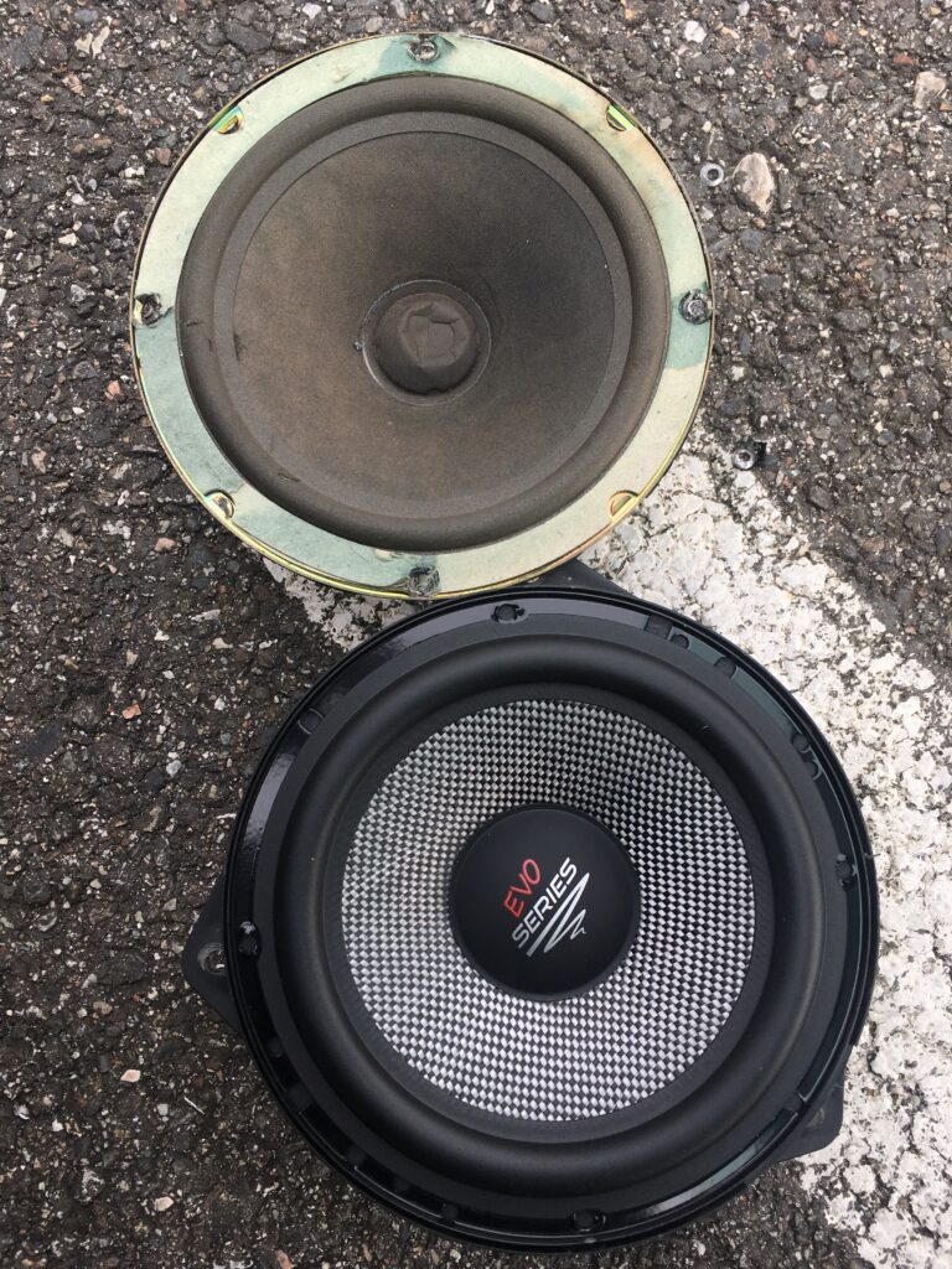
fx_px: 1063
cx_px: 476
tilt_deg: -84.3
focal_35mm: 29
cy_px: 634
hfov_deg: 48.2
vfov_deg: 61.7
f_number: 2.2
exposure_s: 1/330
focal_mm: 4.15
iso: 25
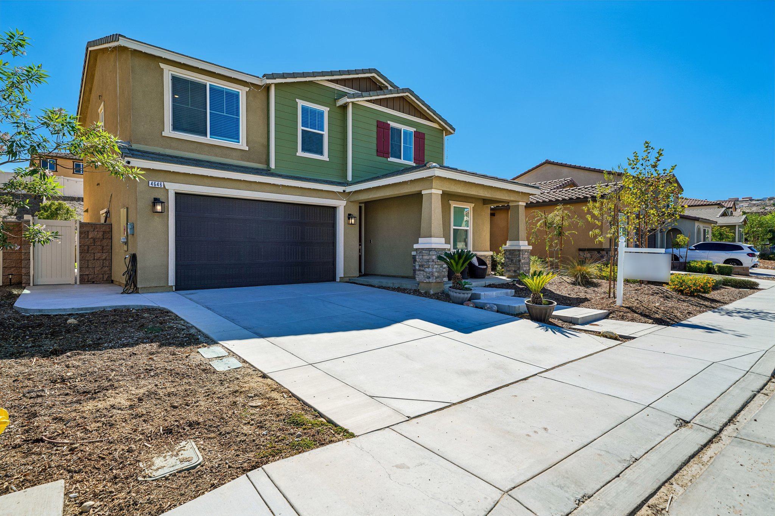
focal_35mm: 19
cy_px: 258
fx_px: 409
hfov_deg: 86.9
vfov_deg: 64.5
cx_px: 388
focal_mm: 19
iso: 100
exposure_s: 1/200
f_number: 8
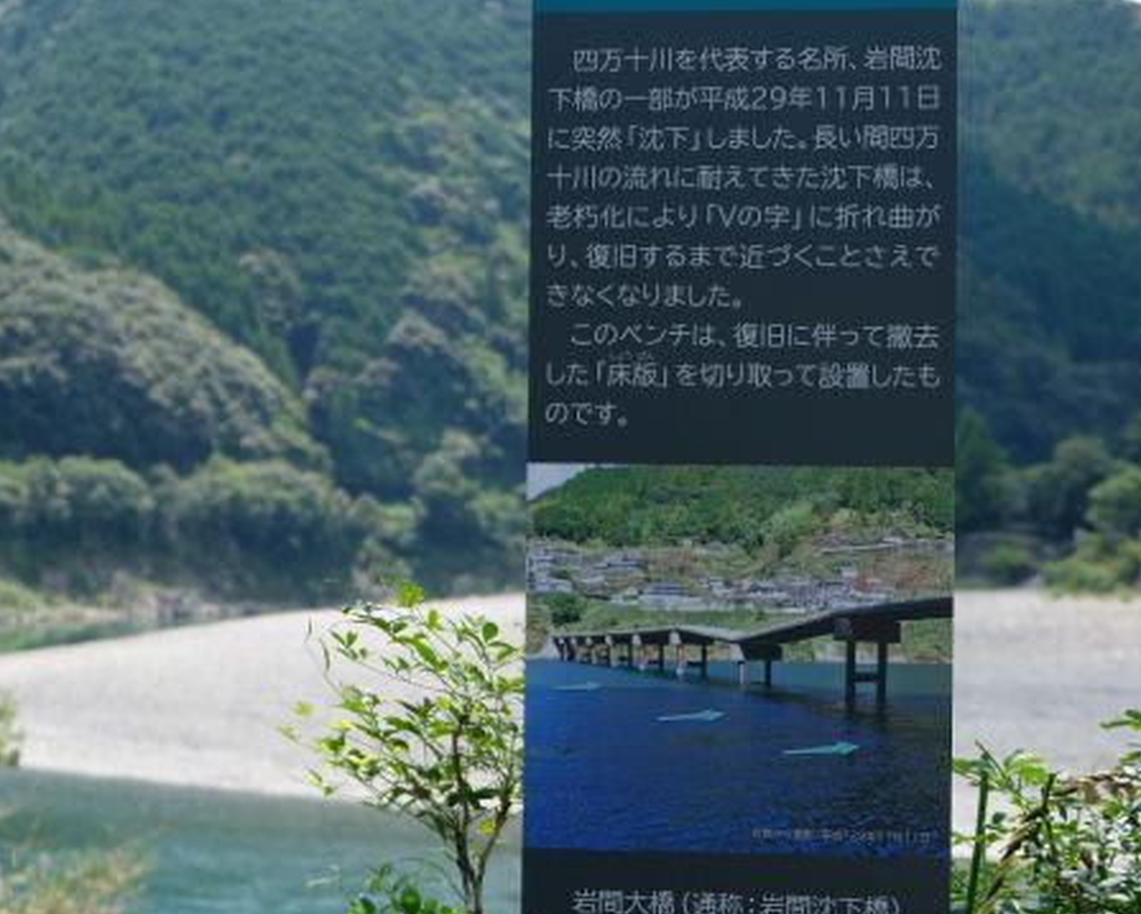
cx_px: 306
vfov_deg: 22.5
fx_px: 2297
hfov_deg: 27.6
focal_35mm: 68
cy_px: 429
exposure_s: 1/950
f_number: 3.2
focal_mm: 24.3
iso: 200
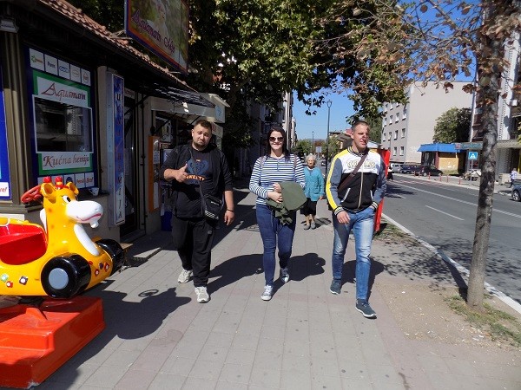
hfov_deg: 73.9
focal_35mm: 23
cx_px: 260
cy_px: 195
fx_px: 346
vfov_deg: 58.9
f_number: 3.1
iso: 80
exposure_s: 1/1250
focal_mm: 4
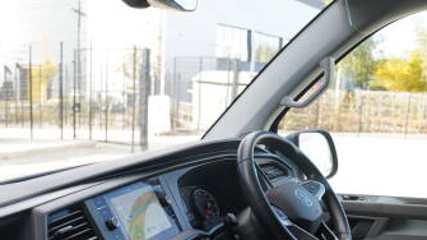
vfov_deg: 24.2
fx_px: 543
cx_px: 186
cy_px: 212
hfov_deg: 42.8
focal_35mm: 48
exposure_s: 1/60
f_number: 4
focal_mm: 24
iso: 160
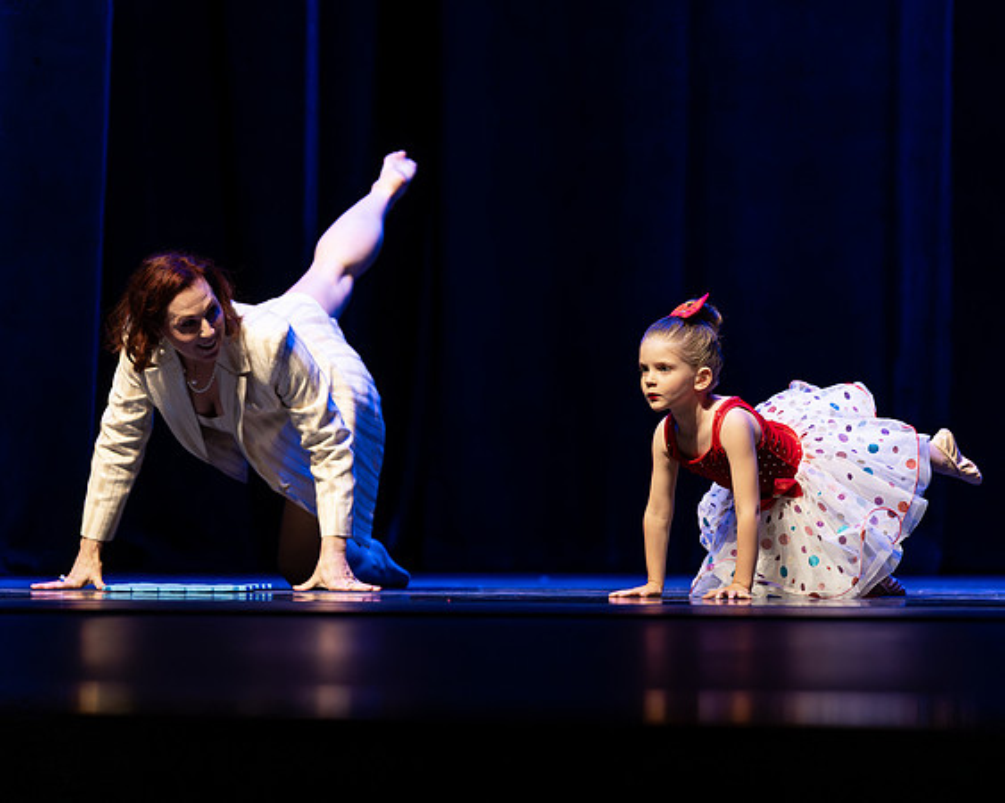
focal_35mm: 197
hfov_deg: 9.8
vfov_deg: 7.8
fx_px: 5861
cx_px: 600
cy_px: 466
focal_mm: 150
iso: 3200
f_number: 2.8
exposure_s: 1/640
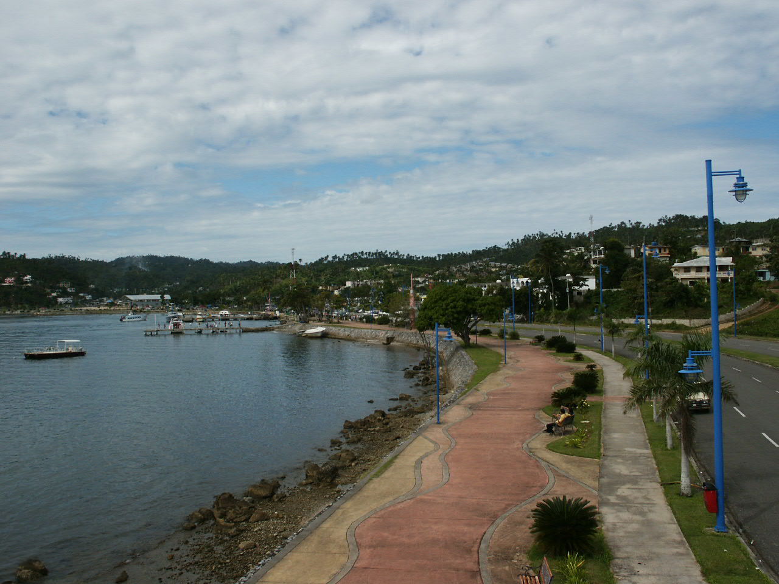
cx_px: 390
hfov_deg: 52.6
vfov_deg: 40.7
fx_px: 788
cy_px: 292
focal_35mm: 35
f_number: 6.7
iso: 64
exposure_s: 1/500
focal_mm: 7.18
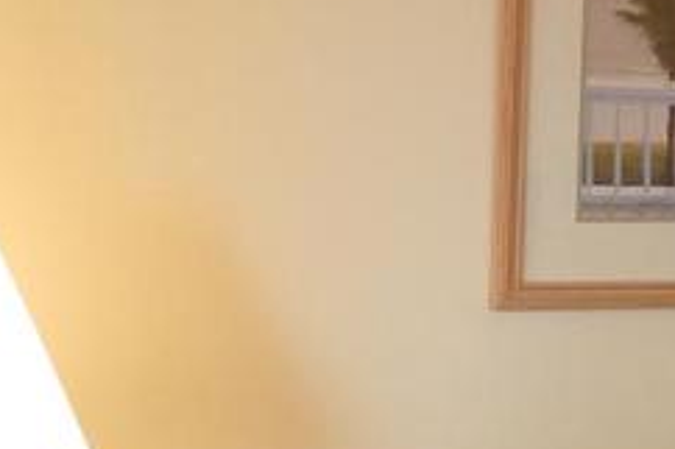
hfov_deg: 12.5
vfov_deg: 9.1
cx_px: 1241
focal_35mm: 149
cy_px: 446
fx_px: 2792
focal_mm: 9.12
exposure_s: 1/60
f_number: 2.8
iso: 500
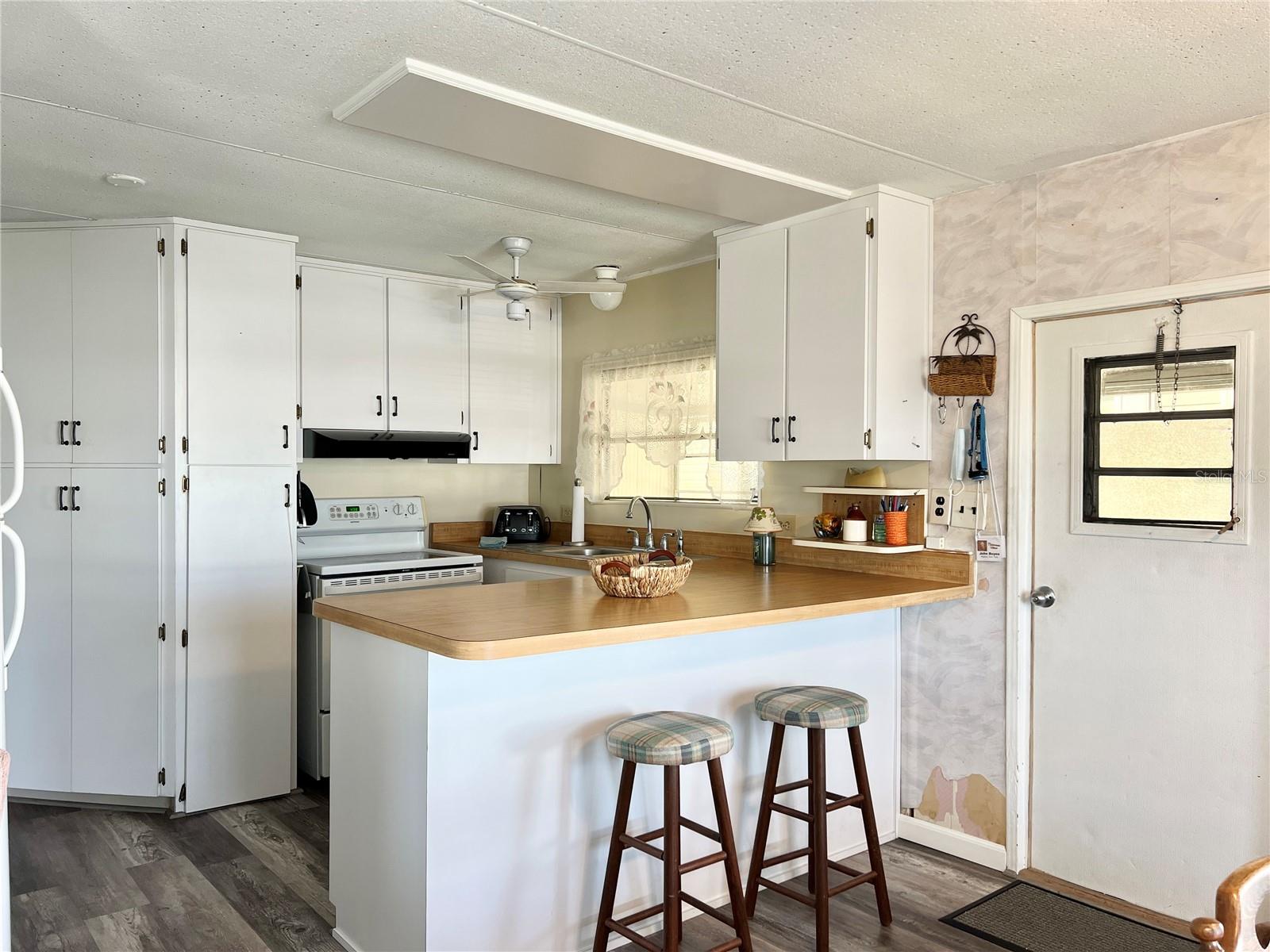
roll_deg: +0.2
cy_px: 476
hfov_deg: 67.3
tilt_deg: -0.2
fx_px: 954
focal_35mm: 26
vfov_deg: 53.1
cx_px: 635
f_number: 1.5
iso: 80
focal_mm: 5.7
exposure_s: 1/120
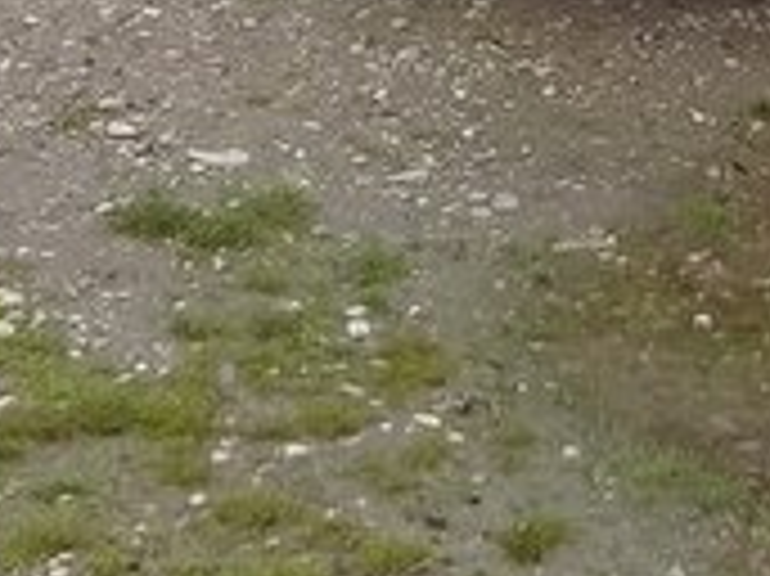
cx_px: 698
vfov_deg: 11.7
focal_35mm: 120
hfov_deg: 16.2
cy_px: -353
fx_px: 2667
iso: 80
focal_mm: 3.3
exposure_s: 1/100
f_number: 2.2
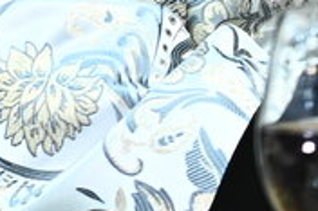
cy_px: -271
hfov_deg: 4.1
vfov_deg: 2.8
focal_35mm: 494
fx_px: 4360
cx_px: 893
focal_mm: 62
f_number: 4.5
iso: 2000
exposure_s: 1/200
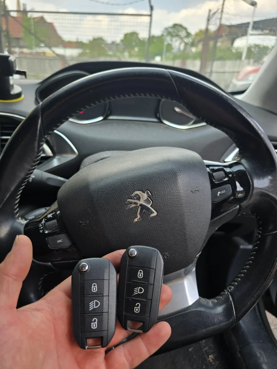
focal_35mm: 23
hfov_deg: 58.9
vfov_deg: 73.9
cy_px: 184
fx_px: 245
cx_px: 138
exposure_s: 1/180
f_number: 1.7
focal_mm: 6.3
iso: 20
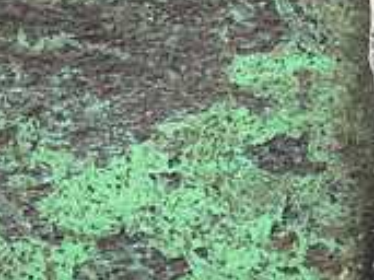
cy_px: 287
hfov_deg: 16.5
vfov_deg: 14.2
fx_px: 1101
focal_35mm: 102
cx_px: 647
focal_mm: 3
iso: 25
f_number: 1.8
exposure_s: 1/122
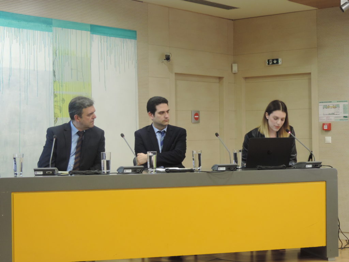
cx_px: 174
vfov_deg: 21.0
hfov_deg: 27.8
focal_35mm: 70
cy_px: 131
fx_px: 706
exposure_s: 1/15
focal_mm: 12.4
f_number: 3.9
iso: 400
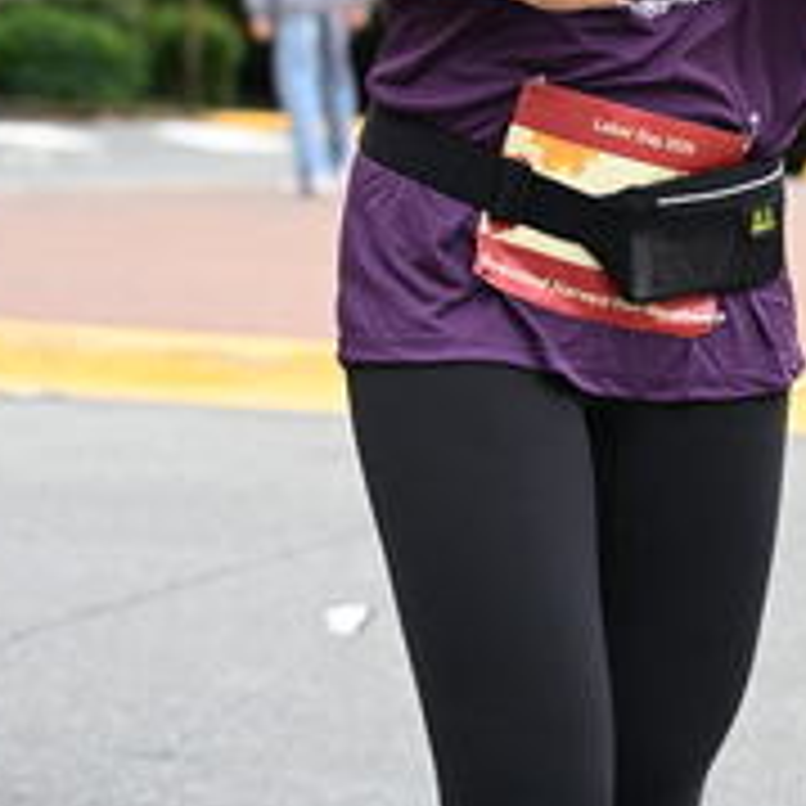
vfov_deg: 9.8
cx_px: 543
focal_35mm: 175
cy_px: -261
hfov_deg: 10.0
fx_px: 4610
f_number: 4
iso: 1600
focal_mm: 67
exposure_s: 1/640
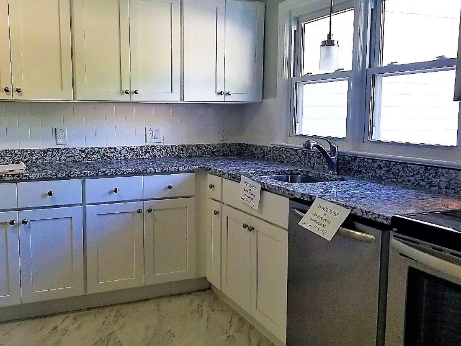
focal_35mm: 34
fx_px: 453
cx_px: 193
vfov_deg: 41.8
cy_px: 167
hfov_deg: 53.7
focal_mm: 4.3
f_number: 1.7
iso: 100
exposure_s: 1/60
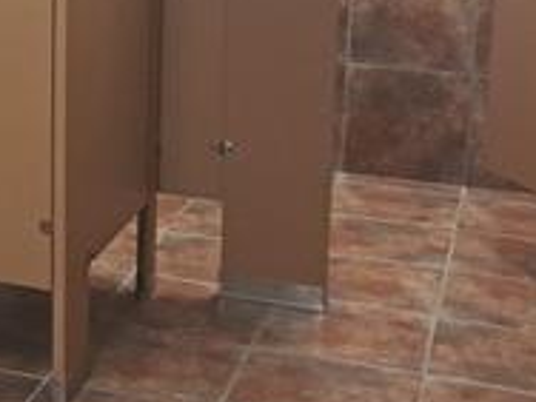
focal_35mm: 92
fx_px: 1425
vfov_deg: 15.7
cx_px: -160
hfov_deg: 19.6
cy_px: -20
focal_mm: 4
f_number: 1.8
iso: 320
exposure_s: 1/60
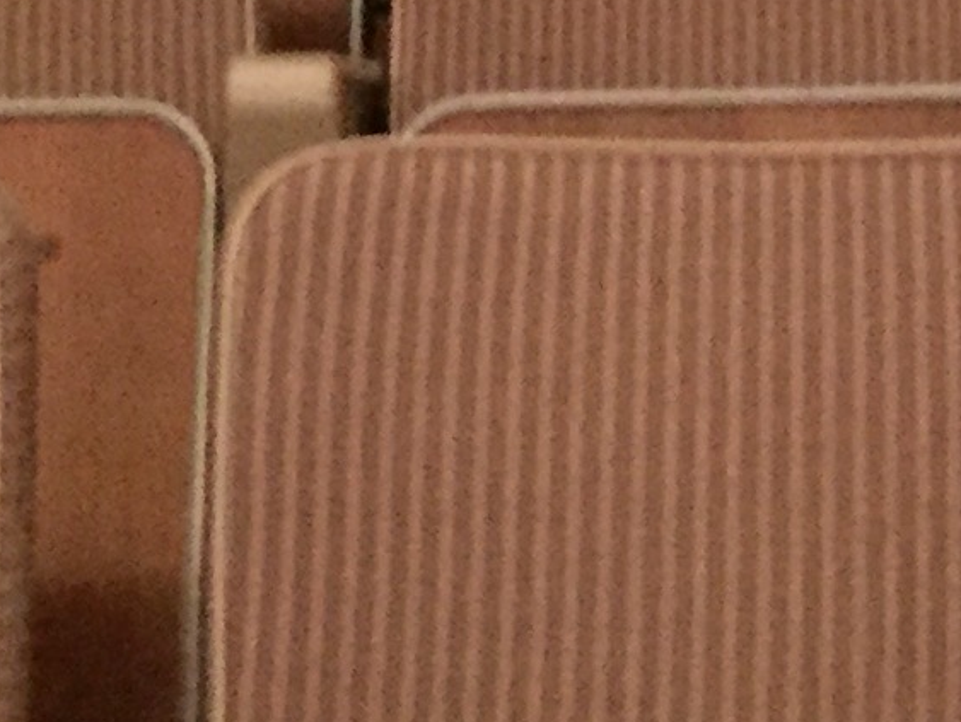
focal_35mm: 168
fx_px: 4667
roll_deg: +0.5
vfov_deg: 8.7
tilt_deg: -4.9
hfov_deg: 11.6
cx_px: 947
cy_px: -155
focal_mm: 4.15
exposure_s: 1/17
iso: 1250
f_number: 2.2
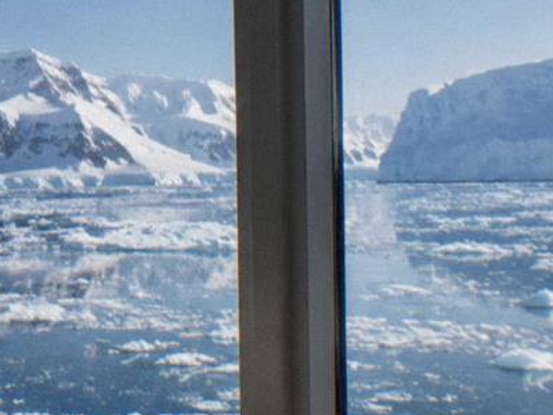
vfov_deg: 15.4
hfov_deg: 20.4
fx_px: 1534
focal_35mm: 96
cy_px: 228
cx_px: 187
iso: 500
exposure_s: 1/800
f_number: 5.6
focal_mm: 40
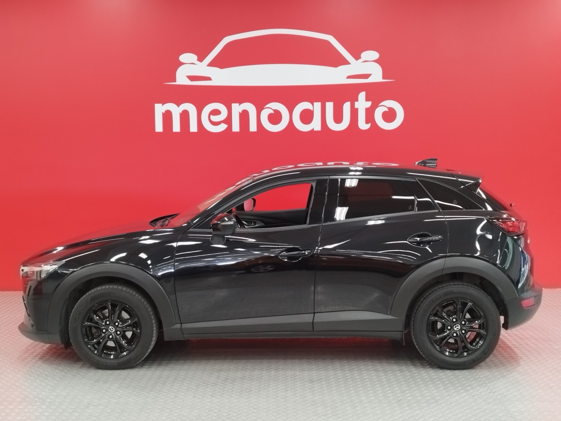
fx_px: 405
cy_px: 210
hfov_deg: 69.4
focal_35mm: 25
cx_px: 280
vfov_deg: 54.9
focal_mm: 5.95
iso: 180
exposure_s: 1/50
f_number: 1.89
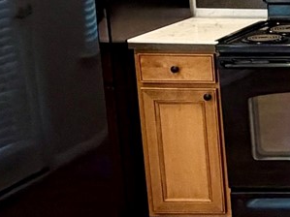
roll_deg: -0.6
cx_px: 594
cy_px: 46
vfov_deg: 15.3
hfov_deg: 15.8
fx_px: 804
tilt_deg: -11.8
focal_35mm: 96
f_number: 2.2
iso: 400
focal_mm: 2.22
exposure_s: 1/60
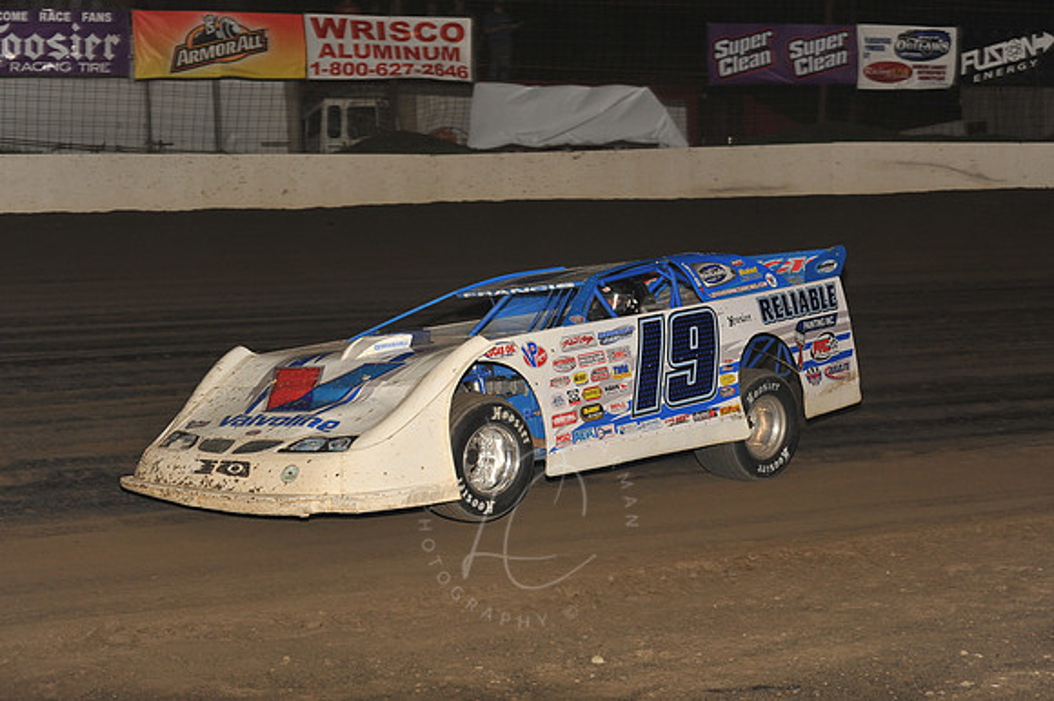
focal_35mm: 80
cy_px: 350
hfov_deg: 25.4
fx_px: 2341
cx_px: 527
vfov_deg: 17.0
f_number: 6.3
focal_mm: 80
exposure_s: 1/320
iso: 800
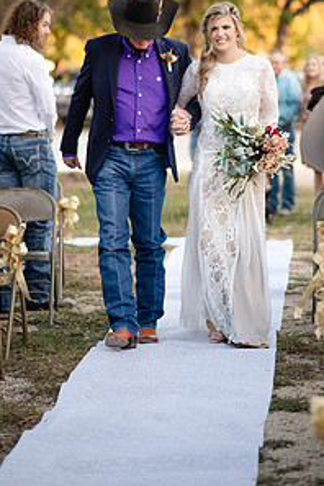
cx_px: 165
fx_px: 1741
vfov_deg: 15.8
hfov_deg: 10.6
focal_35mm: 129
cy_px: 124
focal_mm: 85
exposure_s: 1/400
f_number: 1.8
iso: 200
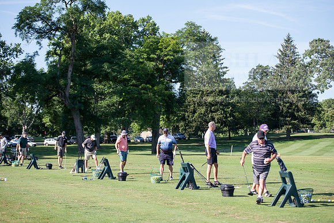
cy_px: 112
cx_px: 167
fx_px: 724
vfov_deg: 17.5
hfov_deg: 26.0
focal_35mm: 78
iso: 80
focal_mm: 78
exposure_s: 1/400
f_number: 3.5
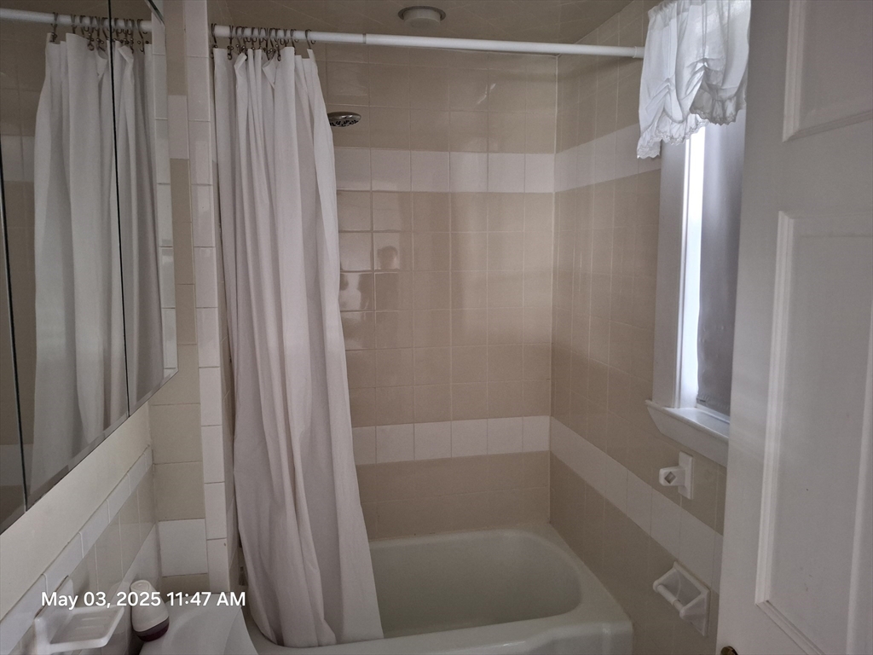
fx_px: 630
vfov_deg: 54.9
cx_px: 436
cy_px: 328
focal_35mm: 25
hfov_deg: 69.4
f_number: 1.8
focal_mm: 4.69
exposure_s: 1/40
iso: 250
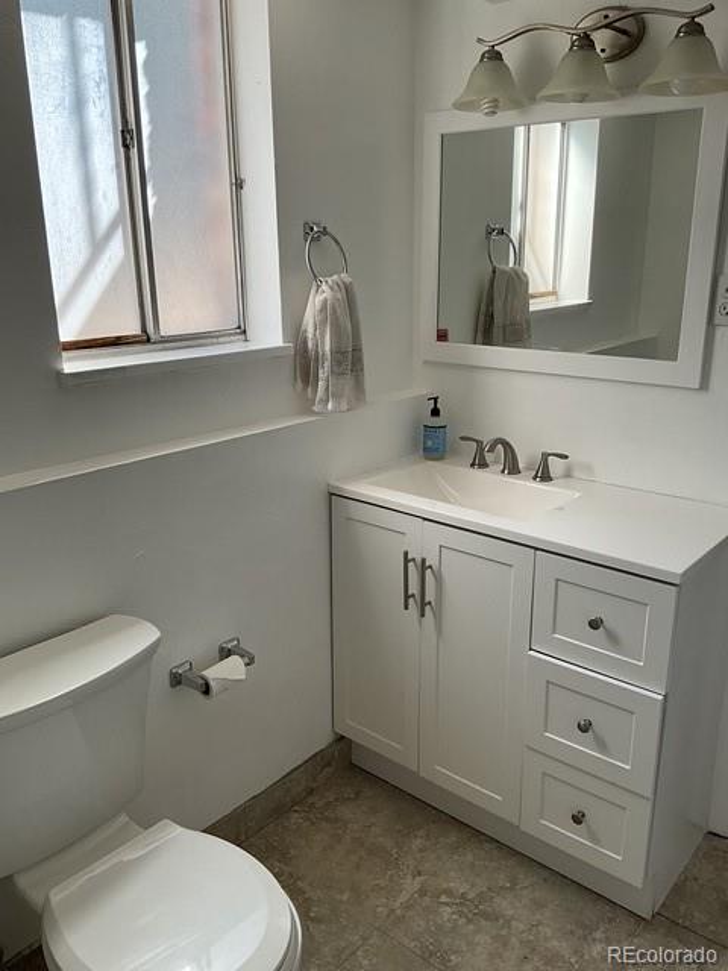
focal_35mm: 29
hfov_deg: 48.2
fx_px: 813
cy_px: 486
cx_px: 364
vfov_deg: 61.7
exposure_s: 1/163
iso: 32
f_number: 1.8
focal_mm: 3
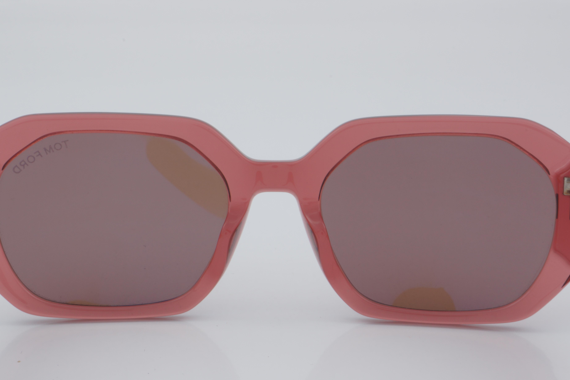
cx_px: 276
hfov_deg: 24.5
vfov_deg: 16.5
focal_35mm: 83
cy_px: 201
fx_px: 1314
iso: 100
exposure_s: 1/4
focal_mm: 50
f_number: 32
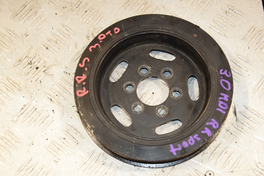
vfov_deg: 18.9
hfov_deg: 28.1
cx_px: 132
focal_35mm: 72
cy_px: 88
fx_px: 528
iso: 800
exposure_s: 1/200
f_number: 6.3
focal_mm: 48
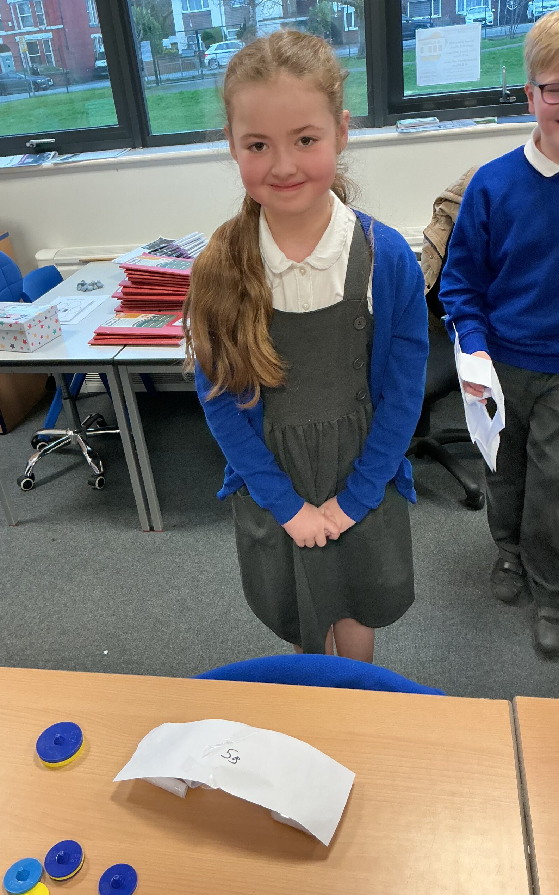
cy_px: 448
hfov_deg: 40.6
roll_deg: +7.6
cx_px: 269
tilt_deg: -29.7
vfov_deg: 61.2
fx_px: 756
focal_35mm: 31
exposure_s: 1/60
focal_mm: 3
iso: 125
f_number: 1.8
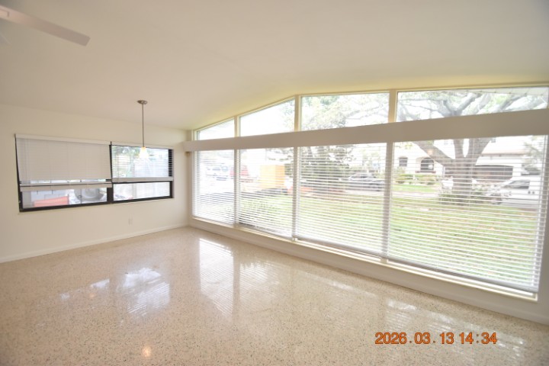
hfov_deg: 100.4
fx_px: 229
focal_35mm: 15
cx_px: 274
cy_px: 183
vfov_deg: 77.3
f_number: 3.5
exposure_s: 1/180
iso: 800
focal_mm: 10
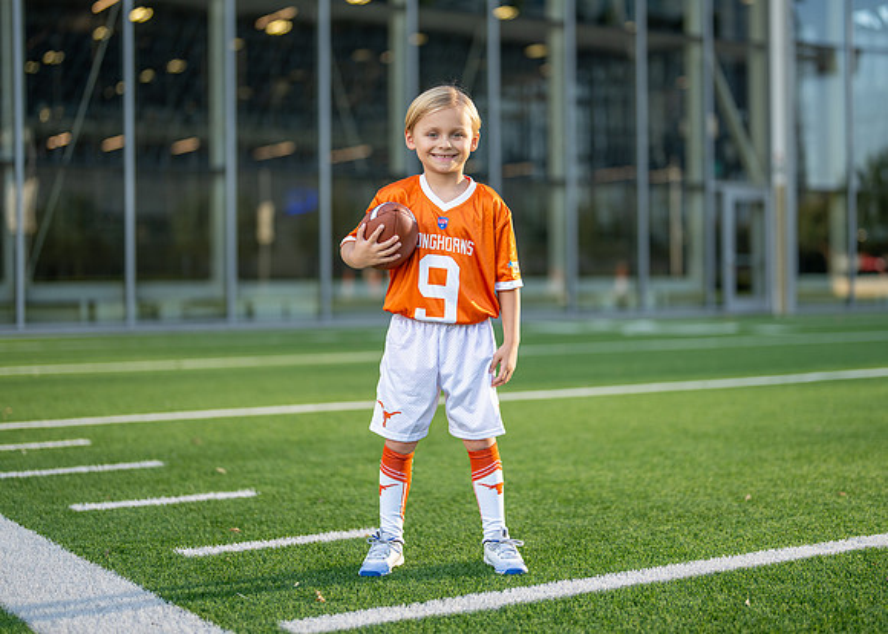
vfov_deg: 24.2
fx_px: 1480
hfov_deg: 33.4
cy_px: 285
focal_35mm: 59
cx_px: 462
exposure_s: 1/2000
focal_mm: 50
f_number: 1.2
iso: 100
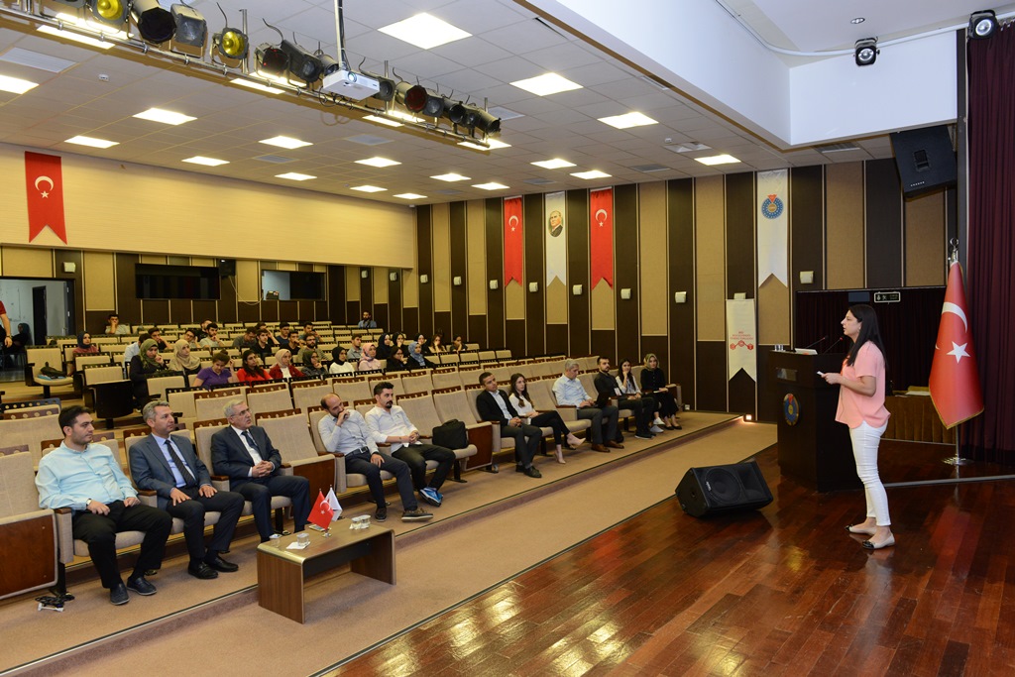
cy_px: 338
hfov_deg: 73.7
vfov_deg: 53.1
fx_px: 677
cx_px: 508
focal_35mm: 24
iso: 1600
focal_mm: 24
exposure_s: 1/40
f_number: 6.3
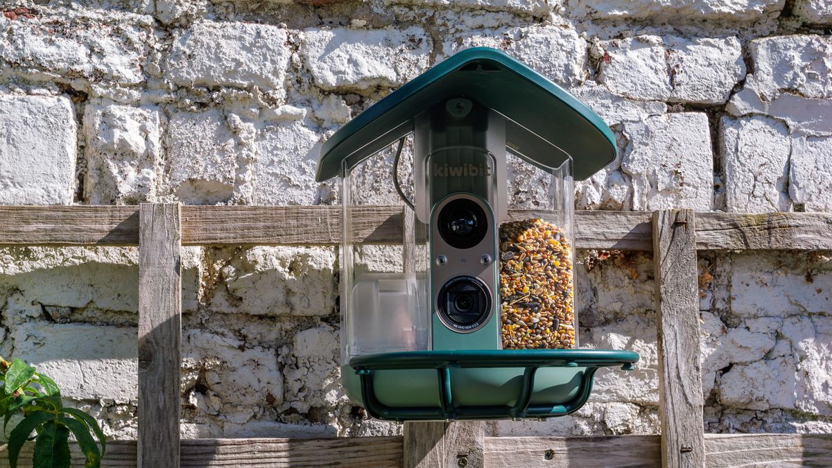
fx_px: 1611
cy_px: 234
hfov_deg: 29.0
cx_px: 416
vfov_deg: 16.5
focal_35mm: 73
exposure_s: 1/160
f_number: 9
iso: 100
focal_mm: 31
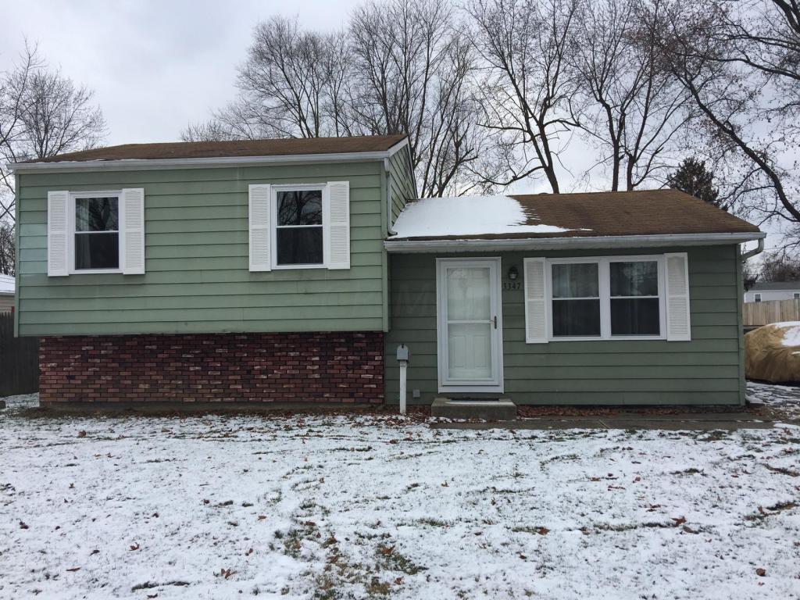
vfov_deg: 48.2
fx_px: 670
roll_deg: +0.8
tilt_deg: +0.4
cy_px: 300
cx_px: 400
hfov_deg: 61.7
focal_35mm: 29
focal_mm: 4.15
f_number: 2.2
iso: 32
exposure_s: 1/1130
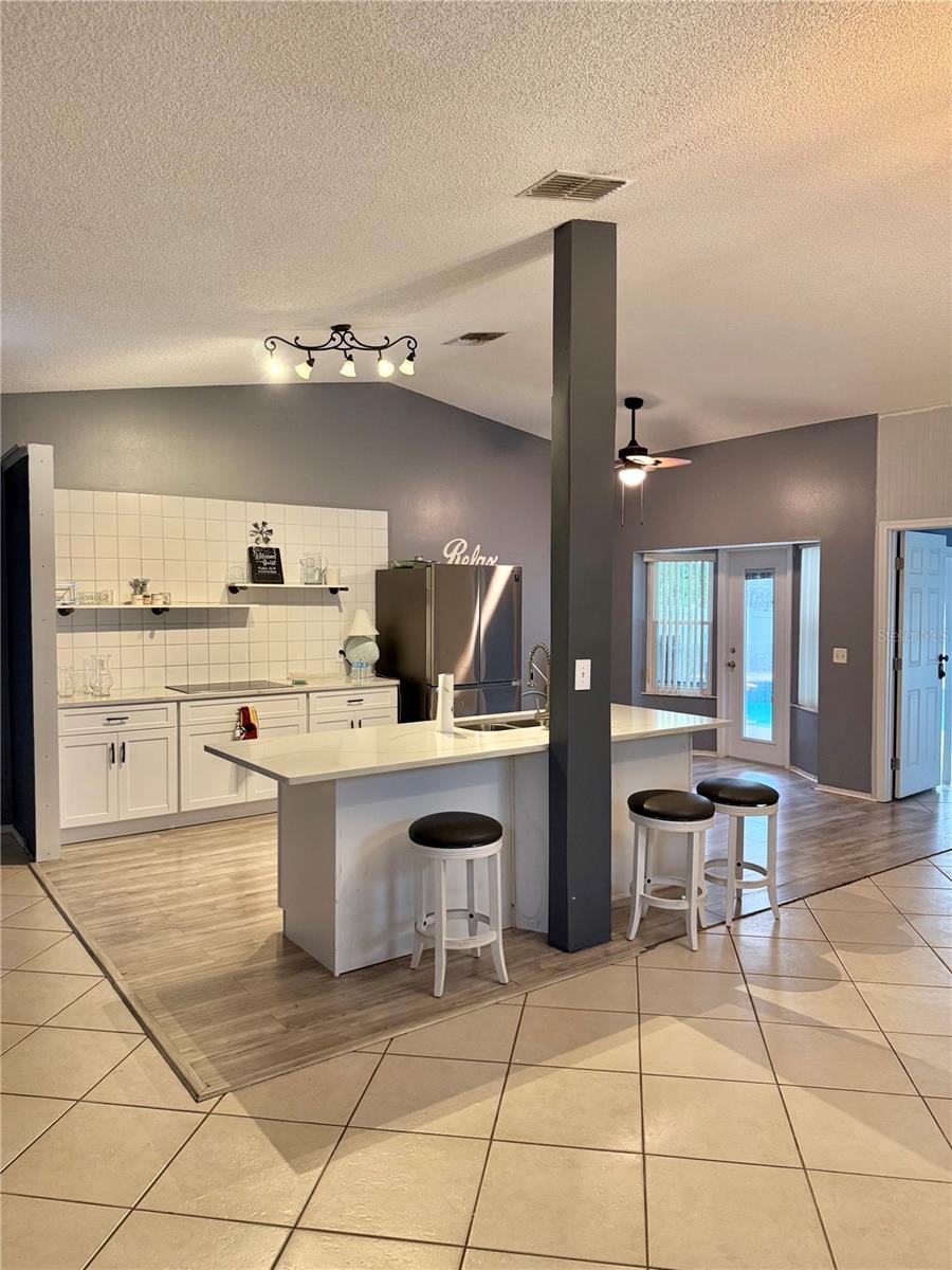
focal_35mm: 24
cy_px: 635
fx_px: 880
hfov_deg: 56.8
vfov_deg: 71.6
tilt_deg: -2.2
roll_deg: -0.4
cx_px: 476
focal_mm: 6.76
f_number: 1.78
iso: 400
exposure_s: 1/120
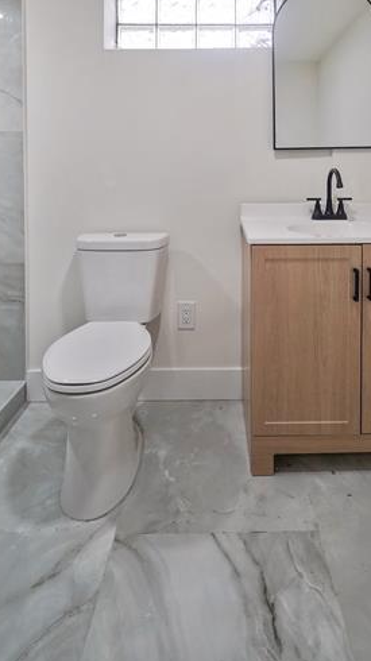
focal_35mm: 23
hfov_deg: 49.1
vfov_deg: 73.7
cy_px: 173
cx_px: 224
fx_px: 403
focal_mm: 14
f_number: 4
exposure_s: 1/160
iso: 500
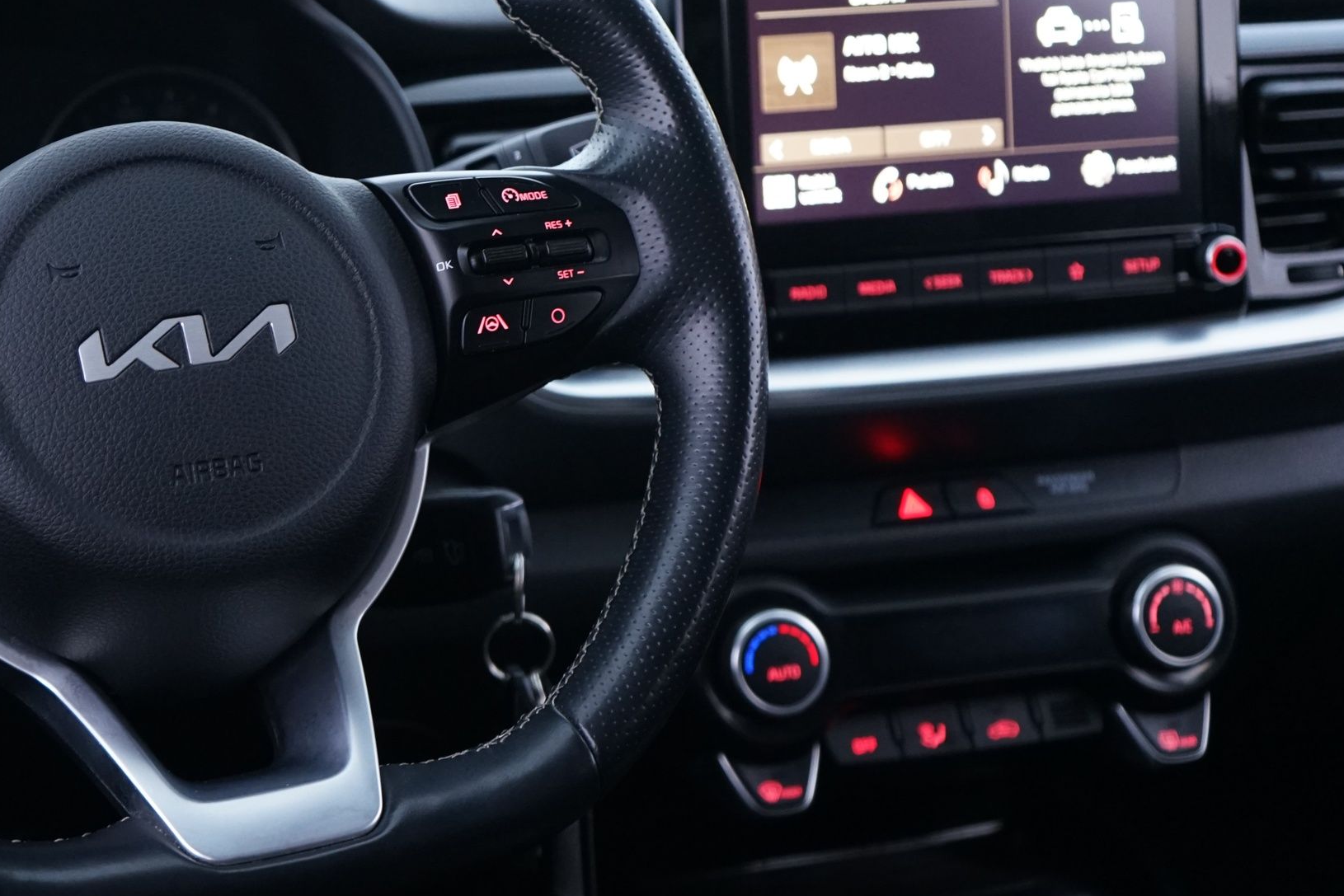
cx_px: 327
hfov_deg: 28.8
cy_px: 315
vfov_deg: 19.7
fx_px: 2576
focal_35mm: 69
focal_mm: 45
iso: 2000
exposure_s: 1/13
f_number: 4.5
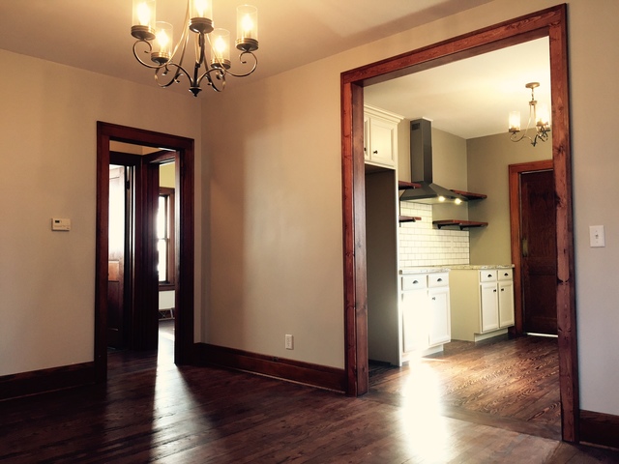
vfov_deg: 48.2
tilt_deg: +1.6
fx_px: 519
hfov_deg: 61.7
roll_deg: +0.0
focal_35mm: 29
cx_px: 310
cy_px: 232
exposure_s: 1/30
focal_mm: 4.15
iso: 50
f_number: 2.2
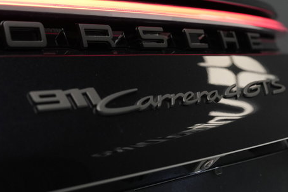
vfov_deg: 17.1
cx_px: 125
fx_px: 632
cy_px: 34
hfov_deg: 25.6
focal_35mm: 79
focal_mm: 35
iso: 2000
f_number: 4
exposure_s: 1/60
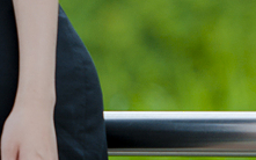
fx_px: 7205
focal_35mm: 1033
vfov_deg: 1.3
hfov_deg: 2.0
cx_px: -91
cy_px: -1
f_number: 3.2
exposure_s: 1/500
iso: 200
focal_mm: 140
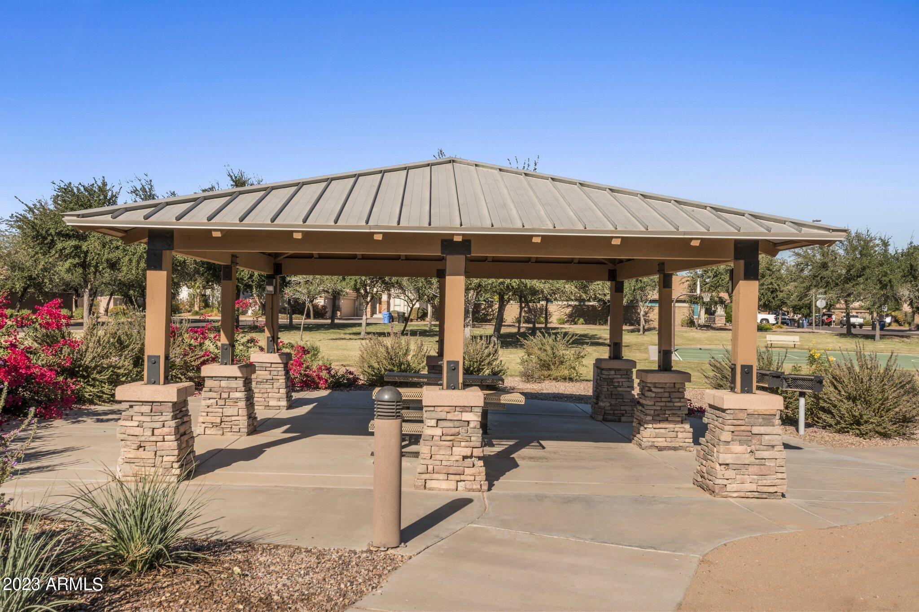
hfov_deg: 58.7
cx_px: 460
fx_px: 817
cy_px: 306
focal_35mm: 32
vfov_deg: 41.1
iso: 400
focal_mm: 32
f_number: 13
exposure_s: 1/250
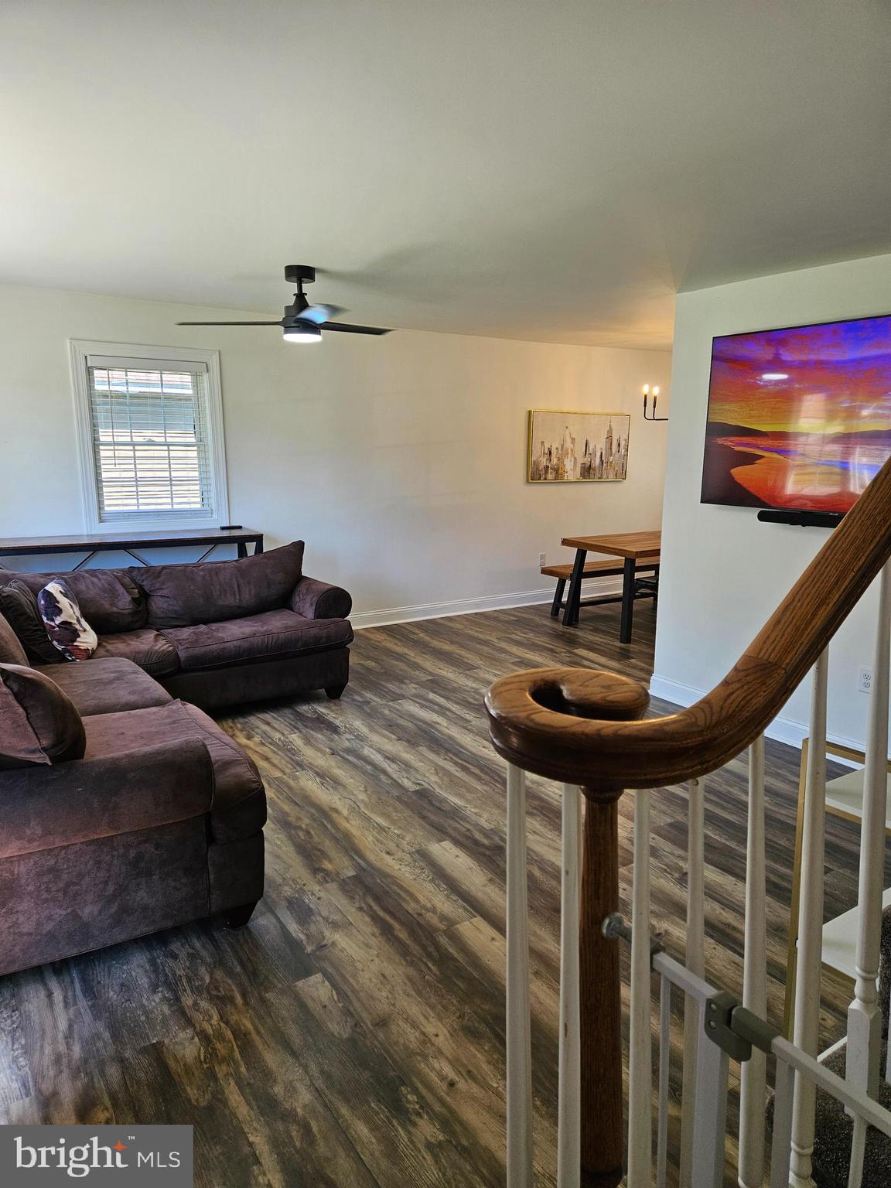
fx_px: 789
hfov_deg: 58.9
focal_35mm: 23
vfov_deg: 73.9
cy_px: 594
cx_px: 446
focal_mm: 5.4
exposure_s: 1/120
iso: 50
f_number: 1.8
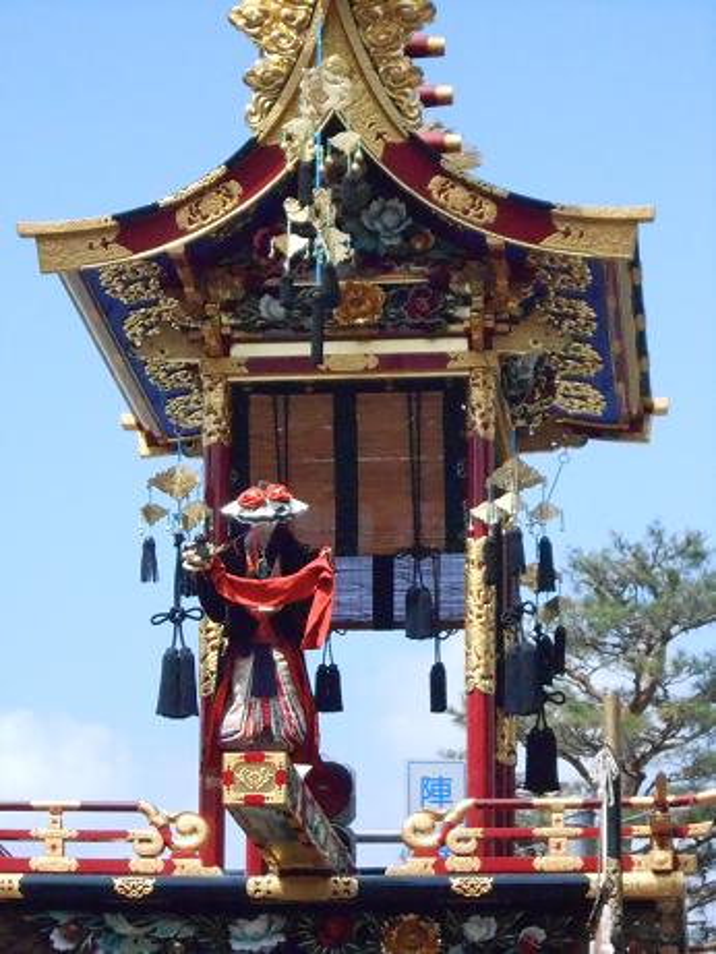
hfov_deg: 9.5
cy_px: 477
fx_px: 4300
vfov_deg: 12.7
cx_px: 358
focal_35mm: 156
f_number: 21
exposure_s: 1/320
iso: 1600
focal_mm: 27.6
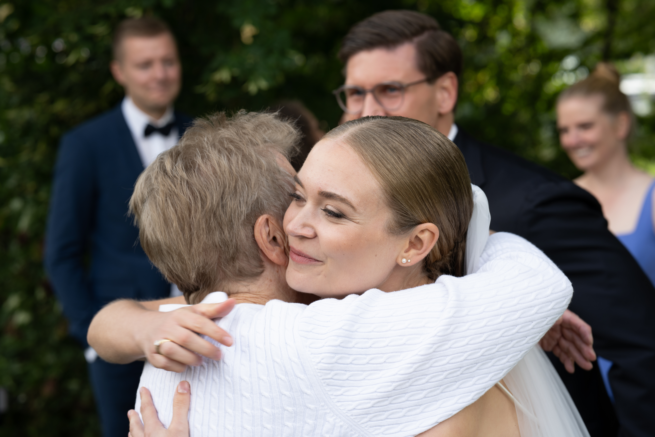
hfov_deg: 23.9
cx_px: 328
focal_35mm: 85
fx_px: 1546
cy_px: 218
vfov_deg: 16.1
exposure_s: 1/125
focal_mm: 85
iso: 160
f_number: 5.6
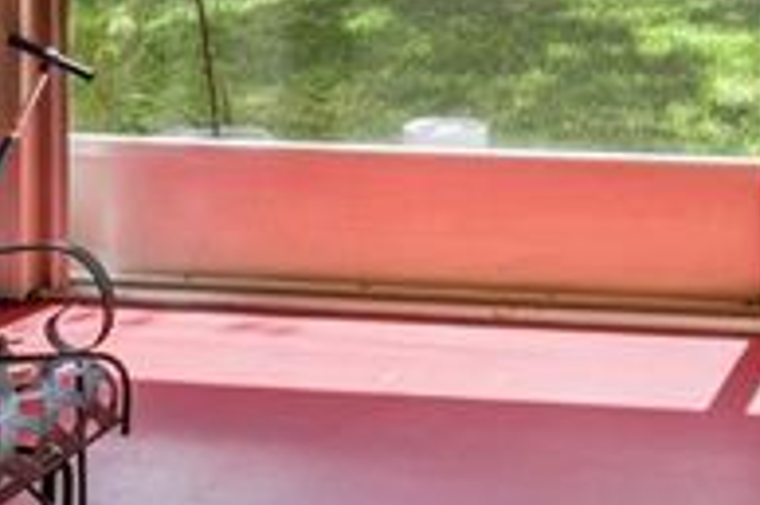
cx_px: 688
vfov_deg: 21.3
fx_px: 1223
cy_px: -135
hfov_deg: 32.7
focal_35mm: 58
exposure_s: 1/125
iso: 400
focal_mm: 16
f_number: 9
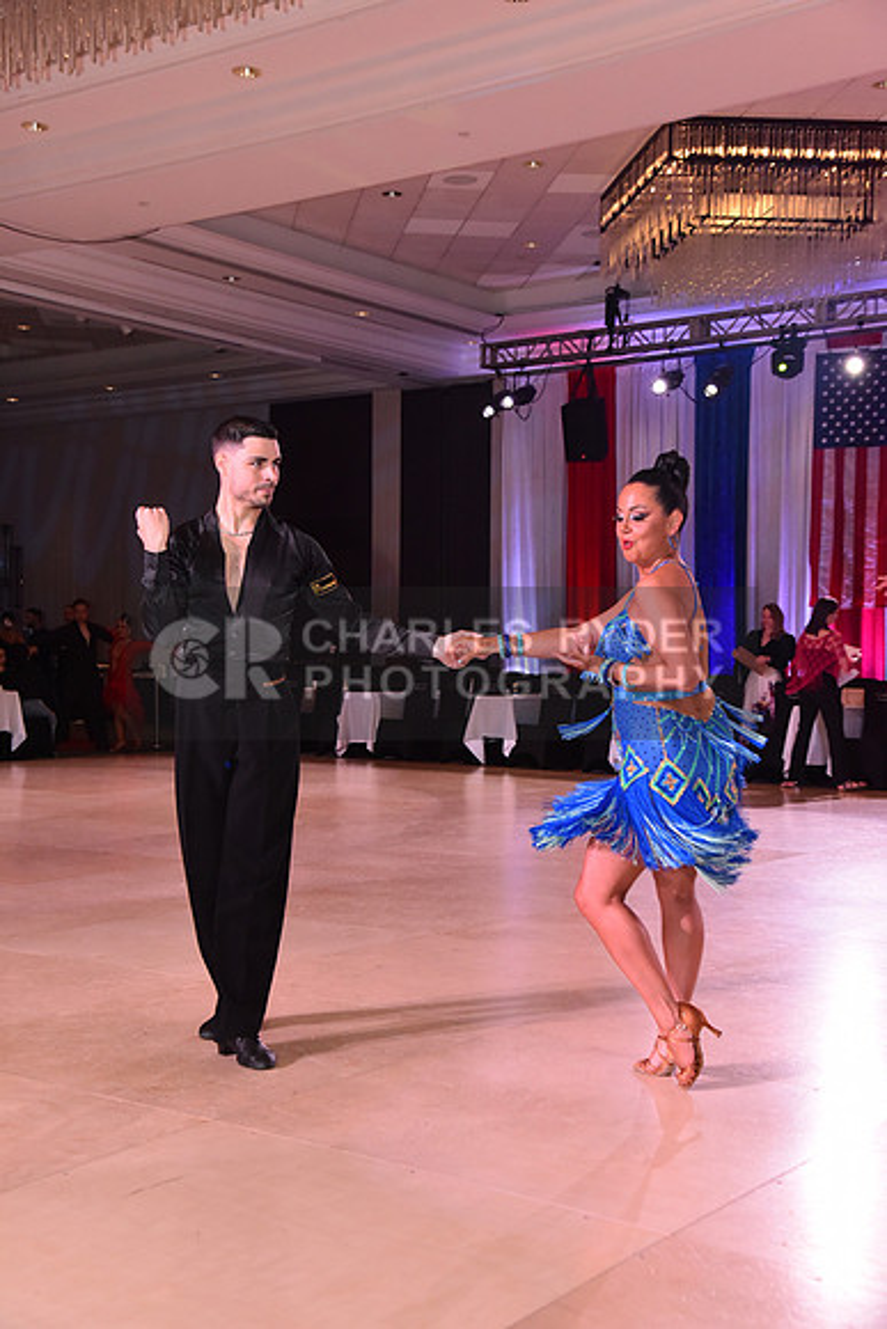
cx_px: 444
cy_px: 664
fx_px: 1625
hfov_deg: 30.5
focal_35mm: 44
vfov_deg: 44.5
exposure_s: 1/320
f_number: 6.3
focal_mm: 44
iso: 2500
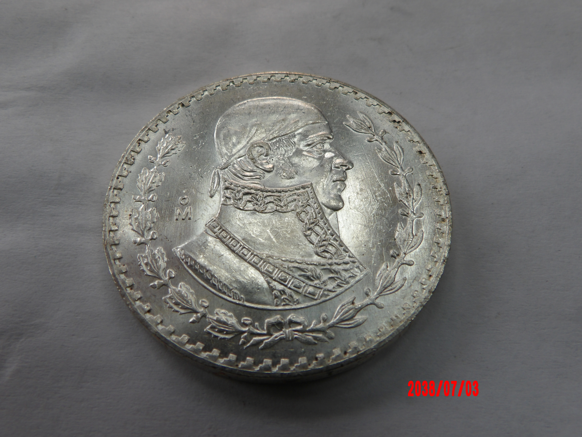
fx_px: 572
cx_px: 291
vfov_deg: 41.8
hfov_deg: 54.0
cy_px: 218
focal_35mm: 34
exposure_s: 1/90
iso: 100
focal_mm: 6.2
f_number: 4.5
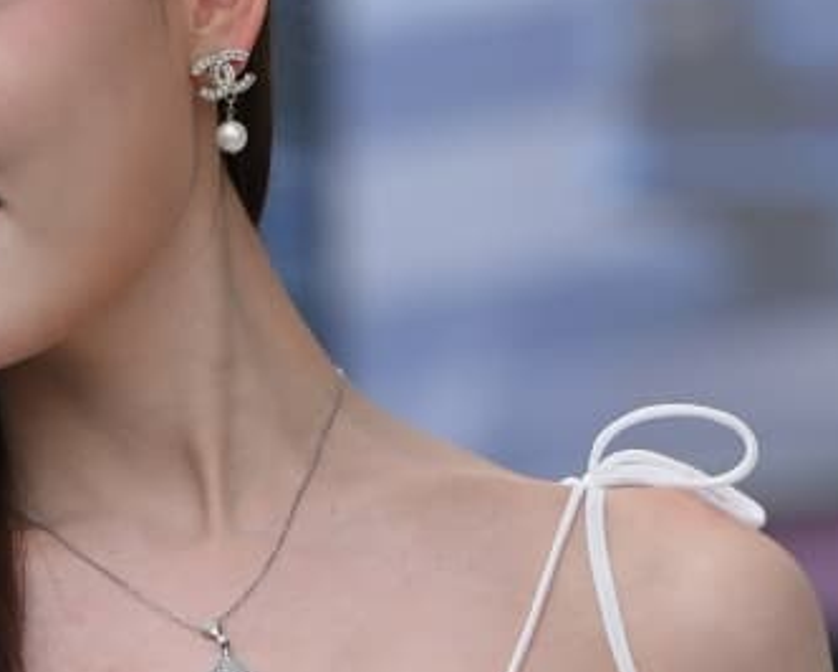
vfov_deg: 2.9
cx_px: 129
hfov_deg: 3.6
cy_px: 1208
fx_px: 13252
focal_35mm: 534
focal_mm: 105
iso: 360
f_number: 4
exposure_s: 1/640
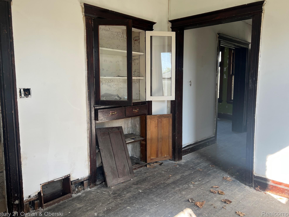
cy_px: 105
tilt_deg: -6.1
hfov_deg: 65.3
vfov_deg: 51.3
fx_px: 225
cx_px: 141
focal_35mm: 27
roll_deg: +0.0
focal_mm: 5.7
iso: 32
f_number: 1.5
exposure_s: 1/131
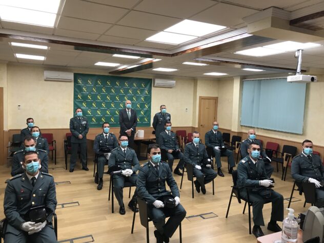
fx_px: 262
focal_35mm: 28
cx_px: 162
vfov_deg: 49.7
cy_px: 122
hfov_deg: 63.4
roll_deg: -2.4
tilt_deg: -4.3
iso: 40
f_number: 1.8
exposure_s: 1/33
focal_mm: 3.99
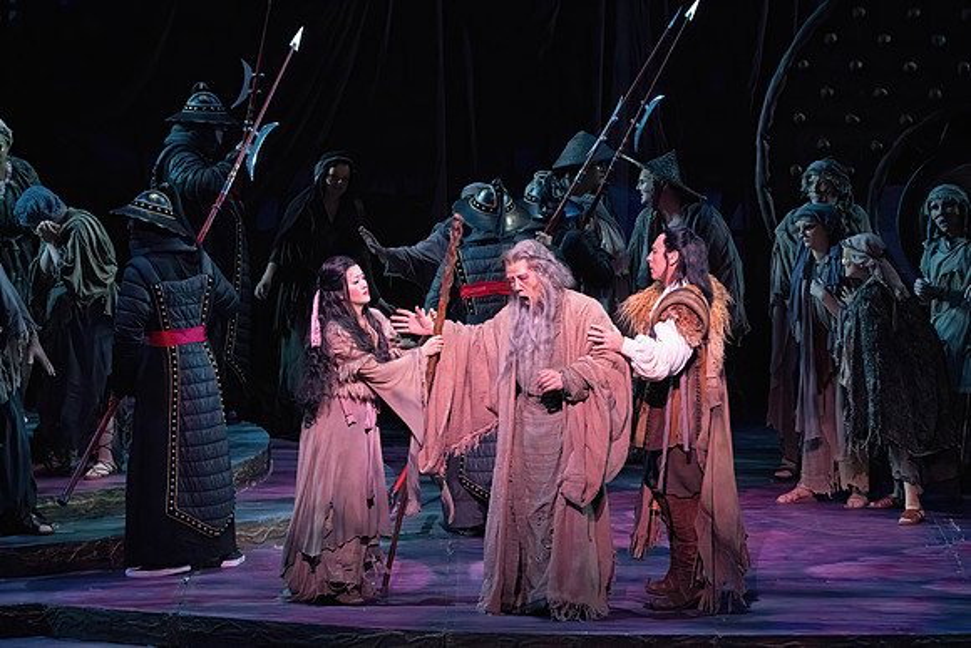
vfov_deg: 6.9
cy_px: 324
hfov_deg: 10.3
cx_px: 486
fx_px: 5395
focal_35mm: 200
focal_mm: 200
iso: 20000
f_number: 10
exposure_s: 1/320
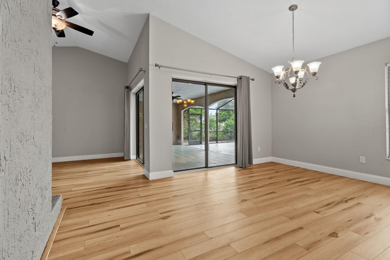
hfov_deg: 96.7
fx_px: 173
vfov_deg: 73.8
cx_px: 195
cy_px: 130
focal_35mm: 16
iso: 1000
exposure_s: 1/4
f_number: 9
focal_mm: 16
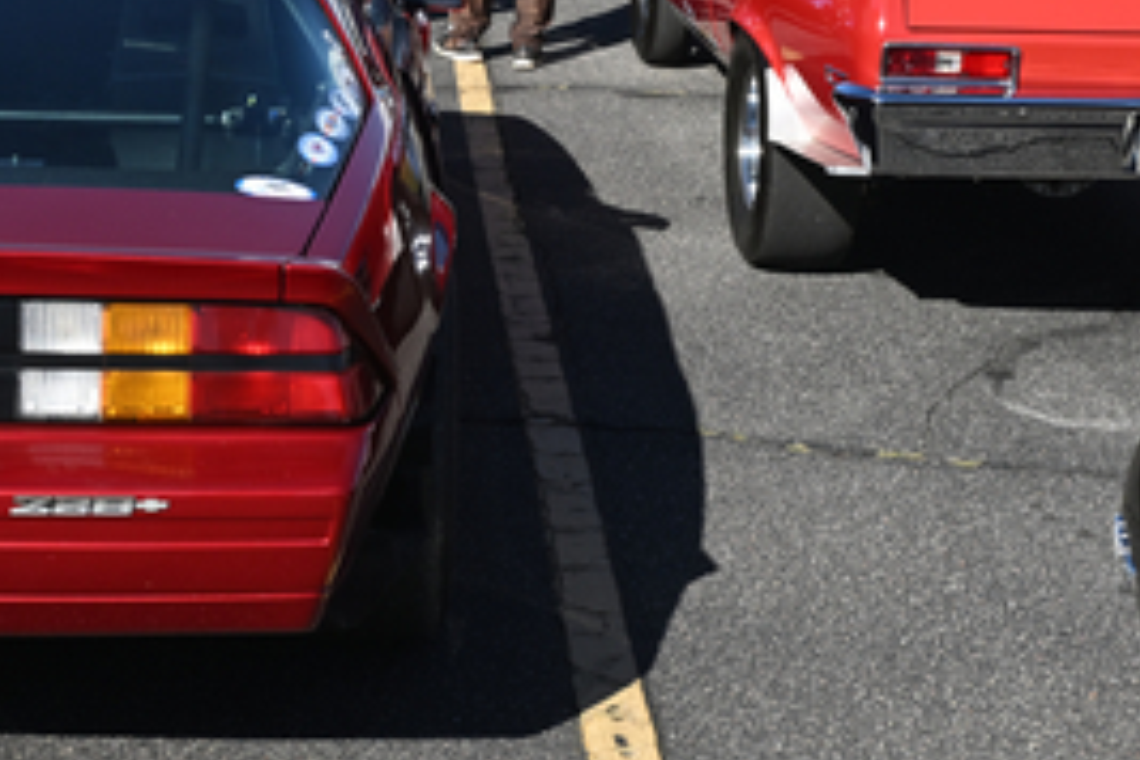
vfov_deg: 18.9
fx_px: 2216
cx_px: 367
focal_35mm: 70
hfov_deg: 28.6
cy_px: 9
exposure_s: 1/400
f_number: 7.1
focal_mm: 24
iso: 200
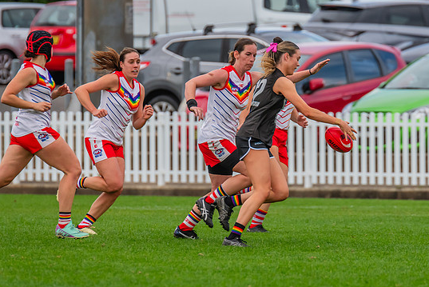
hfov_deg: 3.1
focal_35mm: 665
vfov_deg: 2.1
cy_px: 125
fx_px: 7931
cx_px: 315
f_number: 6.3
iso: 800
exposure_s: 1/1000
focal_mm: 420
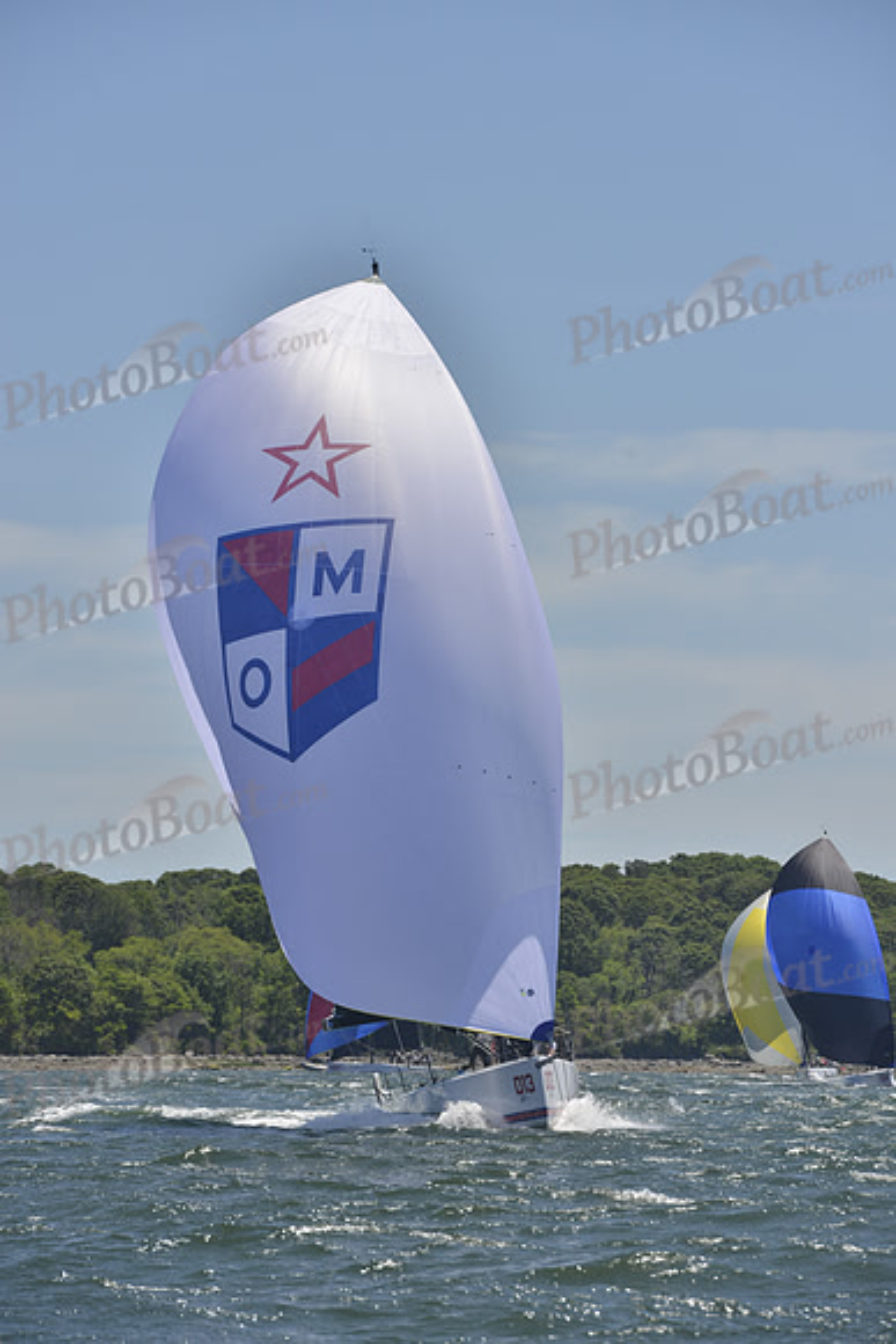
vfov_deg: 11.7
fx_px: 6529
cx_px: 448
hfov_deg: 7.9
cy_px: 672
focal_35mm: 175
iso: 280
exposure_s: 1/1250
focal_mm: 175
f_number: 10
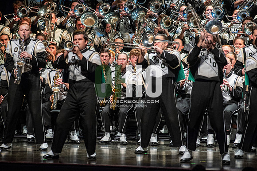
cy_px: 86
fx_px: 2140
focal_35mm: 300
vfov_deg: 4.6
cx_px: 128
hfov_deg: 6.9
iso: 5000
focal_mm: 300
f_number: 5.6
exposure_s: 1/400
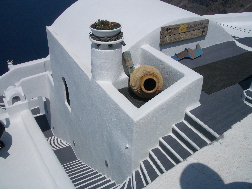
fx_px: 255
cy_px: 94
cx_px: 126
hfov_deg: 52.6
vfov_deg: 40.7
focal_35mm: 35
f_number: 4.3
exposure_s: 1/2000
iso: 50
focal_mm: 5.8
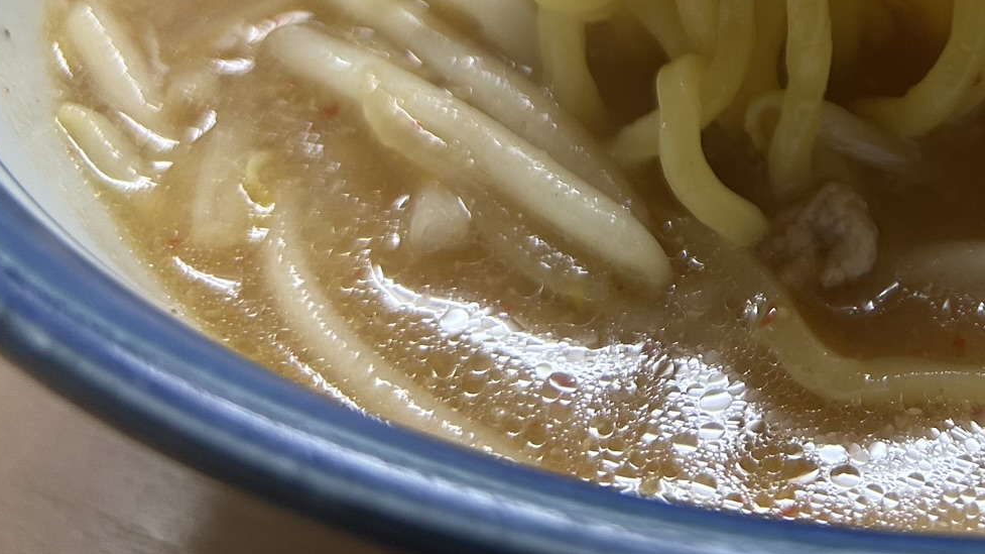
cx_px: 930
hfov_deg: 33.6
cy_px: -139
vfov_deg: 19.3
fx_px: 1514
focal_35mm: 58
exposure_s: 1/100
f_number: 1.5
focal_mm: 5.7
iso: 125
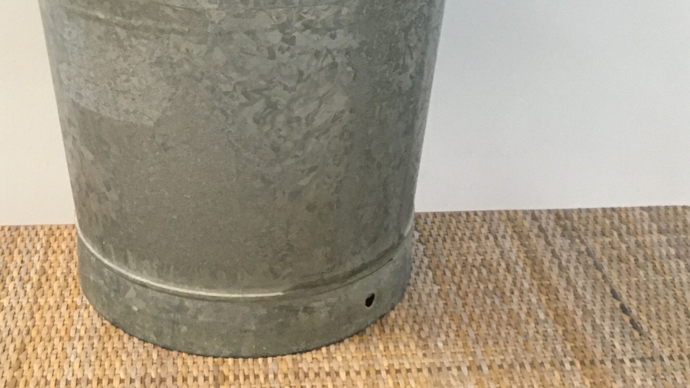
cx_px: 260
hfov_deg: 34.7
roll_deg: +0.1
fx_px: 1098
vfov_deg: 17.9
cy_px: -193
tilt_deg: -7.6
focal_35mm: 60
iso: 200
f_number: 2.2
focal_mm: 4.15
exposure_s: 1/33
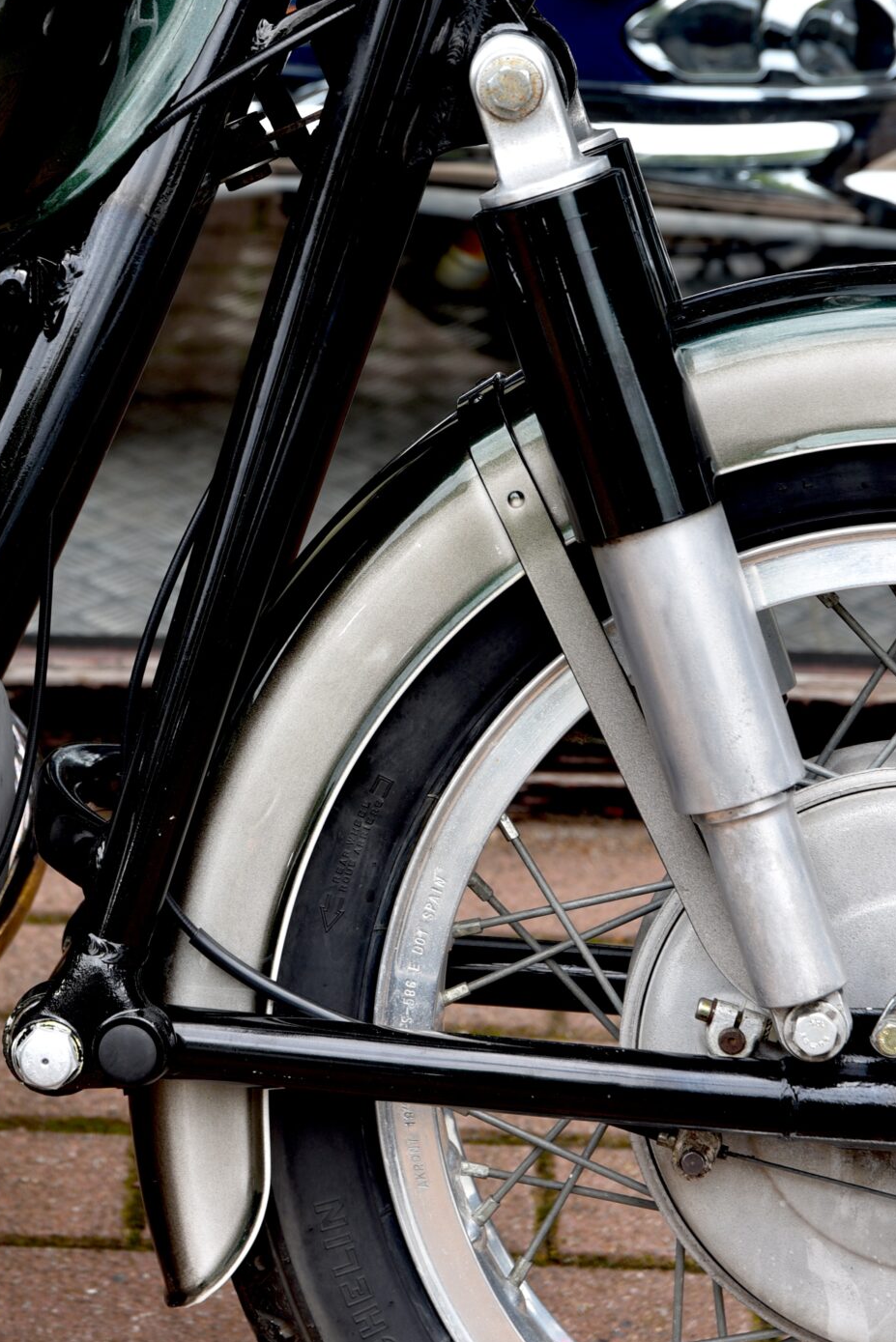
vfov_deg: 15.8
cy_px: 374
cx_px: 197
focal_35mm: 129
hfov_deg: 10.6
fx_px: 4812
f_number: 5
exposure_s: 1/100
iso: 100
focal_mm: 70
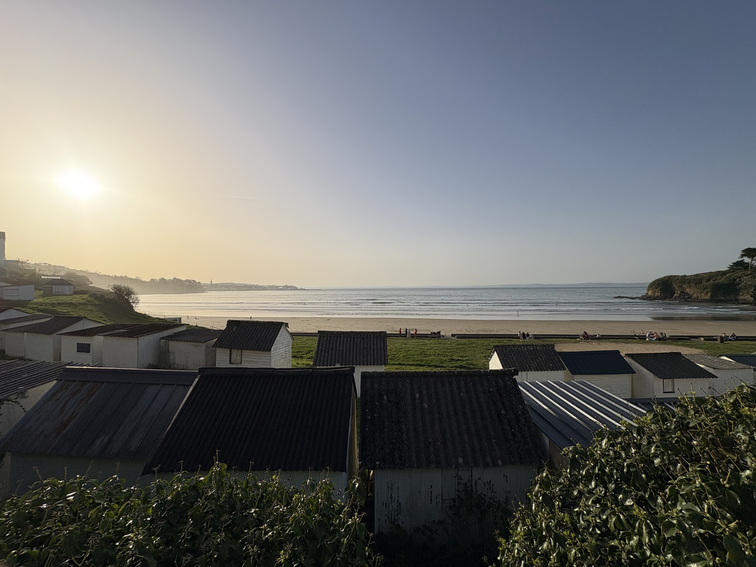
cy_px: 284
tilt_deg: +1.9
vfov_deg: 85.7
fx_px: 306
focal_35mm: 14
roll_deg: +0.5
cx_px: 378
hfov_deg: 102.1
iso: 50
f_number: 2.2
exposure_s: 1/4630
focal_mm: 2.22
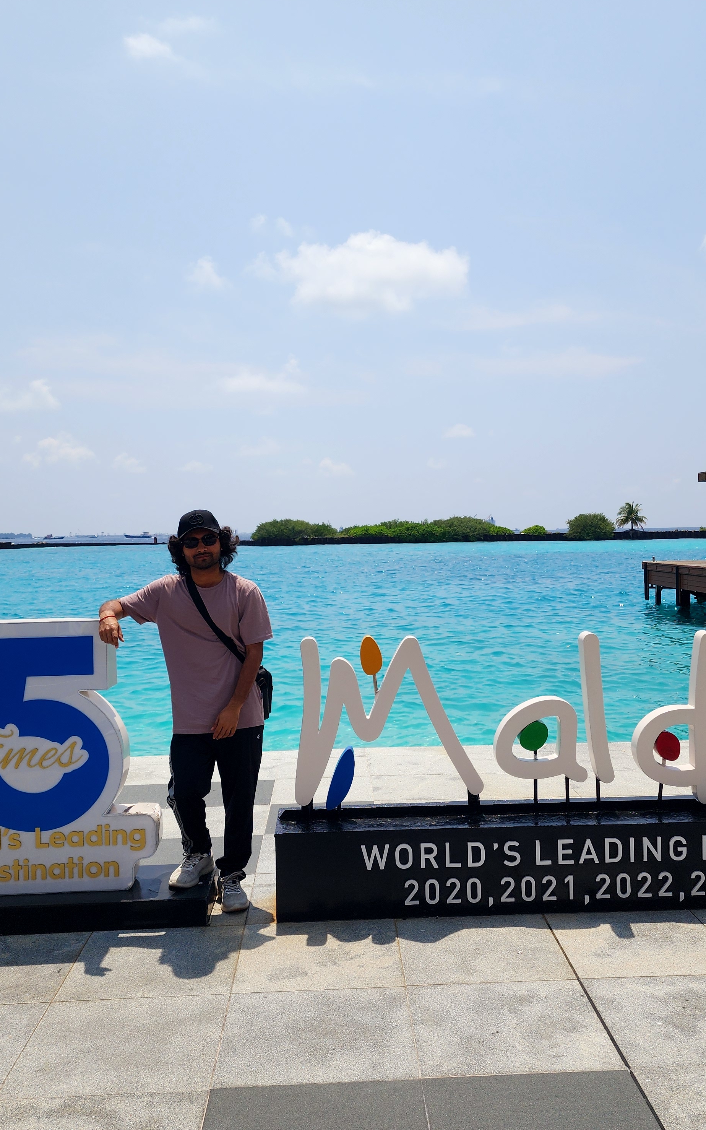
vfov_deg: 58.1
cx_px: 383
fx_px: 1016
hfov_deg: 38.3
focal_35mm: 33
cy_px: 568
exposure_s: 1/2333
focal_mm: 6.4
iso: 12
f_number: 1.8
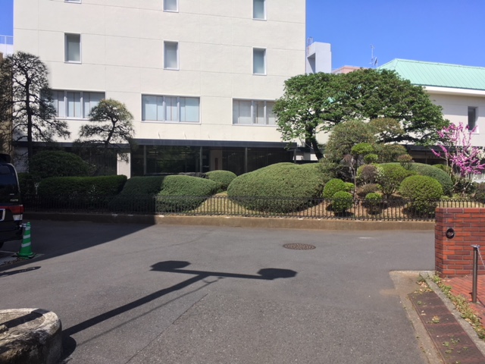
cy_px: 182
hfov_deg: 61.7
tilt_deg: +0.8
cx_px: 242
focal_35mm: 29
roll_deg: -0.8
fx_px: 406
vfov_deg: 48.2
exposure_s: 1/1054
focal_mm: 4.15
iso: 25
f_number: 2.2
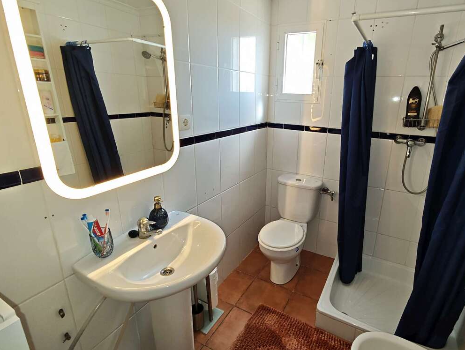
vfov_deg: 71.7
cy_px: 171
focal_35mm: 18
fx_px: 242
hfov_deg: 87.1
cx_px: 267
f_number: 2.2
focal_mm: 2.16
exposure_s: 1/50
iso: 320
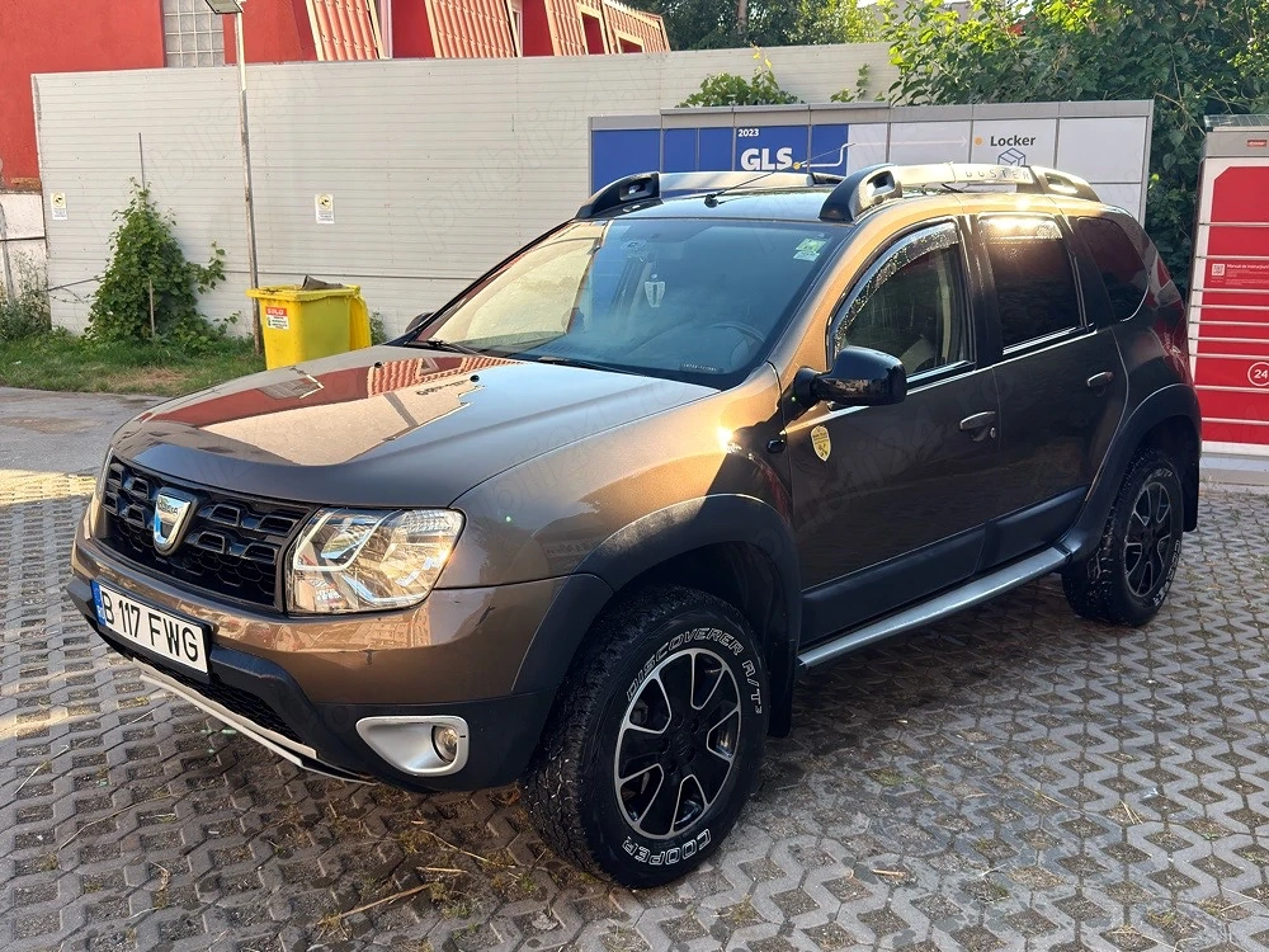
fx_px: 1283
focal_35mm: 35
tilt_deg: -10.6
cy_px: 476
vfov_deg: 40.7
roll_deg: -0.1
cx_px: 634
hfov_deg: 52.6
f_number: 1.78
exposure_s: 1/850
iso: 100
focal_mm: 6.76
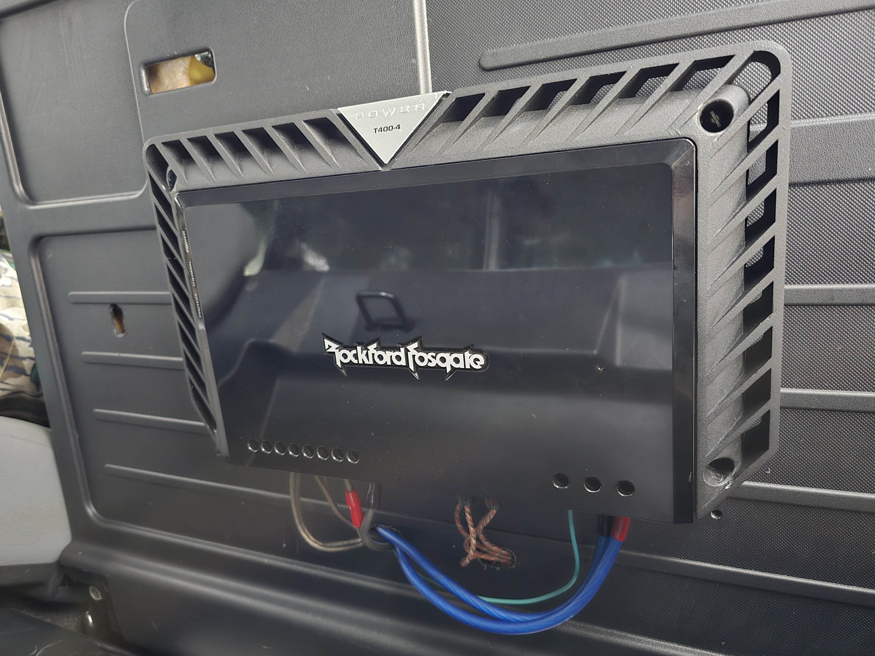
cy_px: 328
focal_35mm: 23
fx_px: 581
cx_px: 438
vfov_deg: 58.9
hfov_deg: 73.9
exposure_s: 1/17
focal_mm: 6.3
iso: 2000
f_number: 1.7
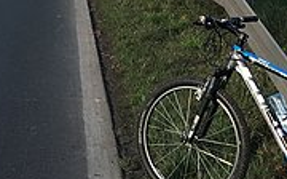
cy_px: -181
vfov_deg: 8.1
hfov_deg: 13.3
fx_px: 1203
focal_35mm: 154
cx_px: -46
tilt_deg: +1.9
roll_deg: +0.1
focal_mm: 4.15
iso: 25
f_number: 2.2
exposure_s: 1/864
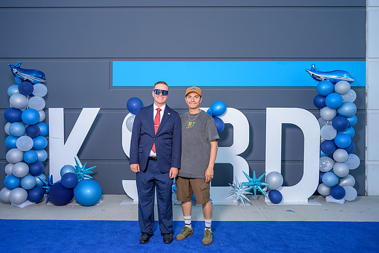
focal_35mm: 31
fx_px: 324
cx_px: 190
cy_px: 126
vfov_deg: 42.7
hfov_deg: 60.7
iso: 100
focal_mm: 30.5
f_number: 4
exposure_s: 1/200
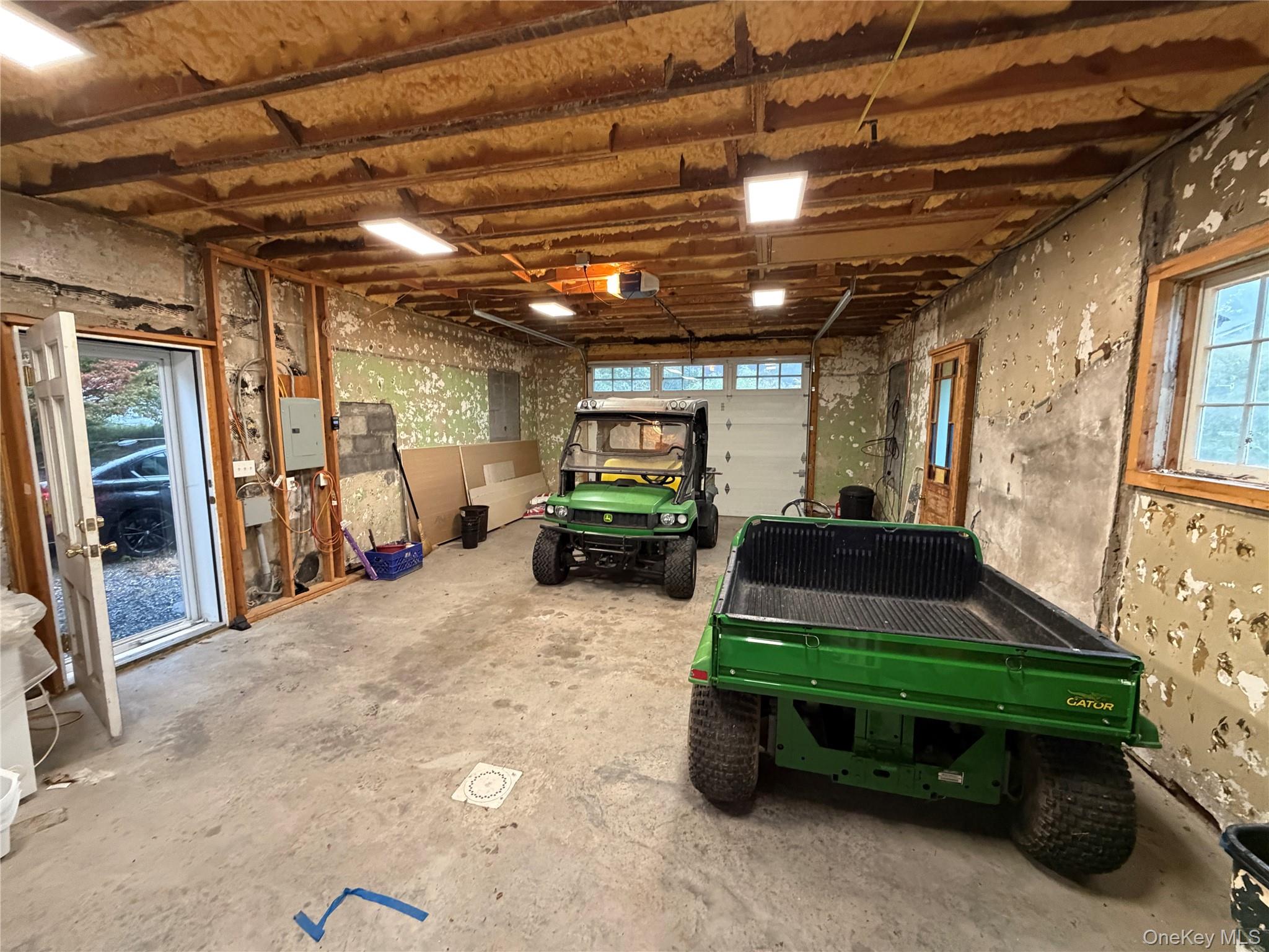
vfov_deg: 85.7
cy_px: 476
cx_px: 634
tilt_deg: -7.2
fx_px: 513
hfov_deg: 102.1
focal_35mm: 14
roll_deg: +0.3
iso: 640
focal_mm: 2.22
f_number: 2.2
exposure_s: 1/60
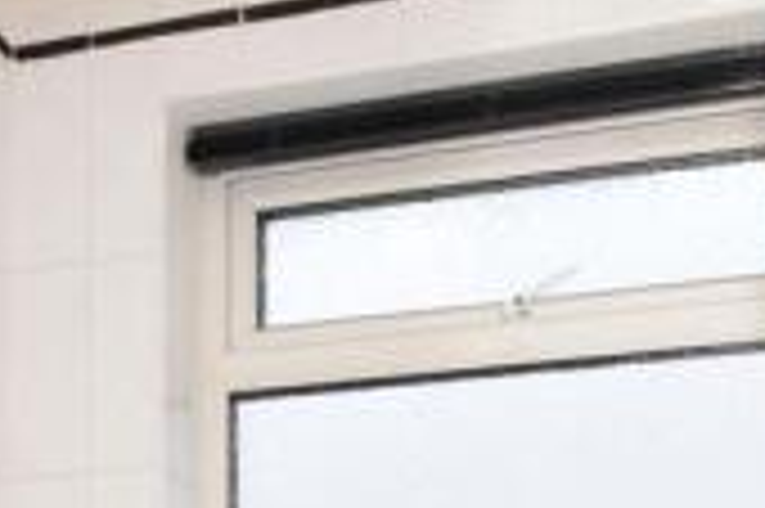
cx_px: 432
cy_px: 969
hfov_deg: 34.5
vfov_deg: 17.7
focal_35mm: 58
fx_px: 1231
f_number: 7.1
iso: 400
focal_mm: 10
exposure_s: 1/125
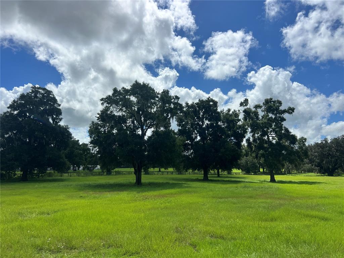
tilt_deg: +8.4
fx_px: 258
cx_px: 172
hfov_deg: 67.3
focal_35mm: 26
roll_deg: +0.7
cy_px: 129
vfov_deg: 53.1
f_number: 1.5
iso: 50
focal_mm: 5.7
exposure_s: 1/10309
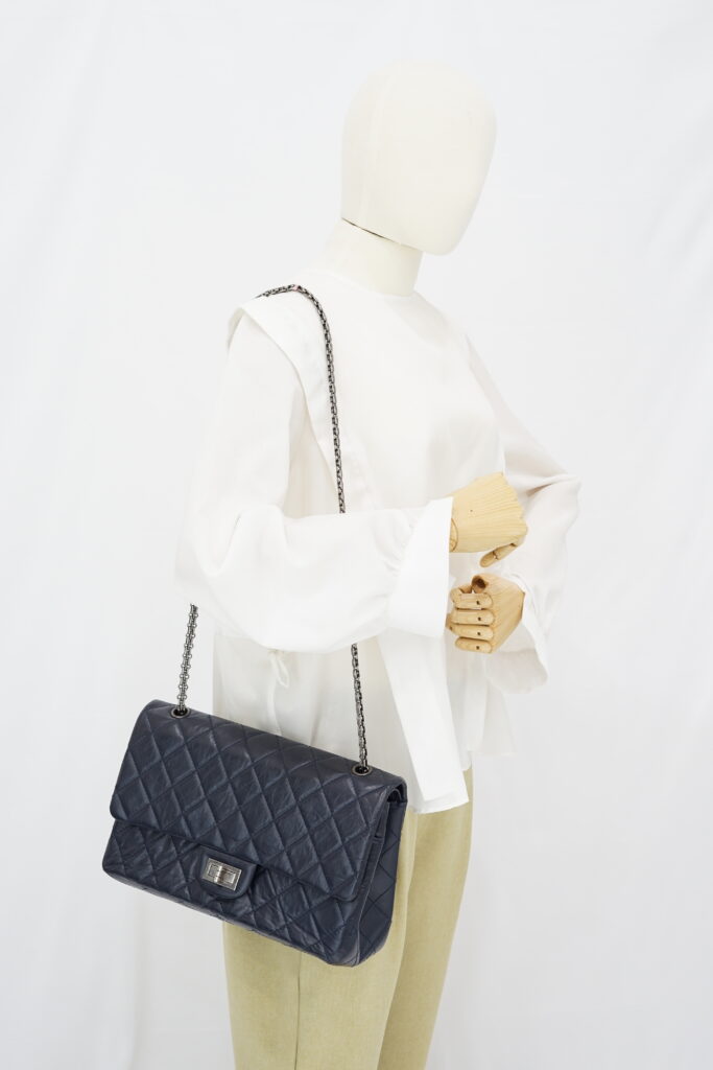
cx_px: 356
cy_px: 535
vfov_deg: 39.6
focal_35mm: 50
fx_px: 1485
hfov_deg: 27.0
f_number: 6.3
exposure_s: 1/6
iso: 640
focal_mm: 50
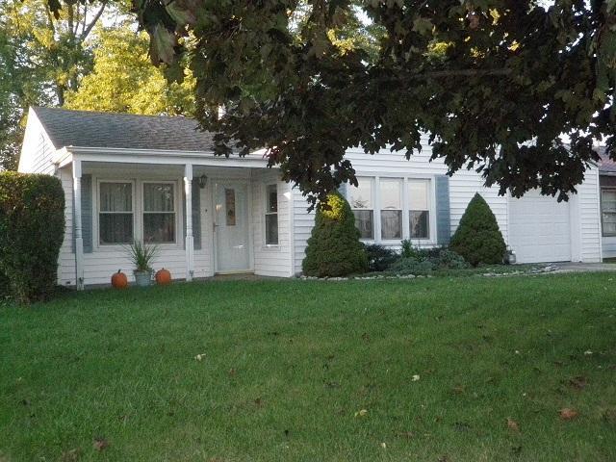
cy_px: 231
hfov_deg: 51.4
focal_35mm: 36
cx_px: 308
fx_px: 641
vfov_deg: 39.7
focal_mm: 6.53
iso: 800
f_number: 4.1
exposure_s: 1/500
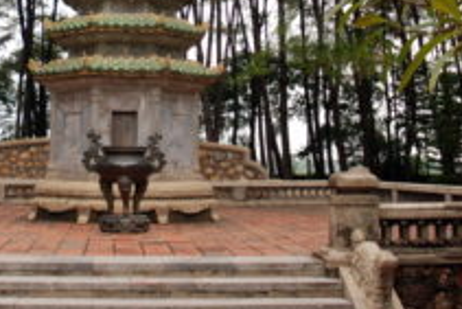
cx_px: 142
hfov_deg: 31.1
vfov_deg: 20.9
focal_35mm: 64
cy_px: 38
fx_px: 822
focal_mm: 18
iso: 100
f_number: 4.5
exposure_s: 1/250
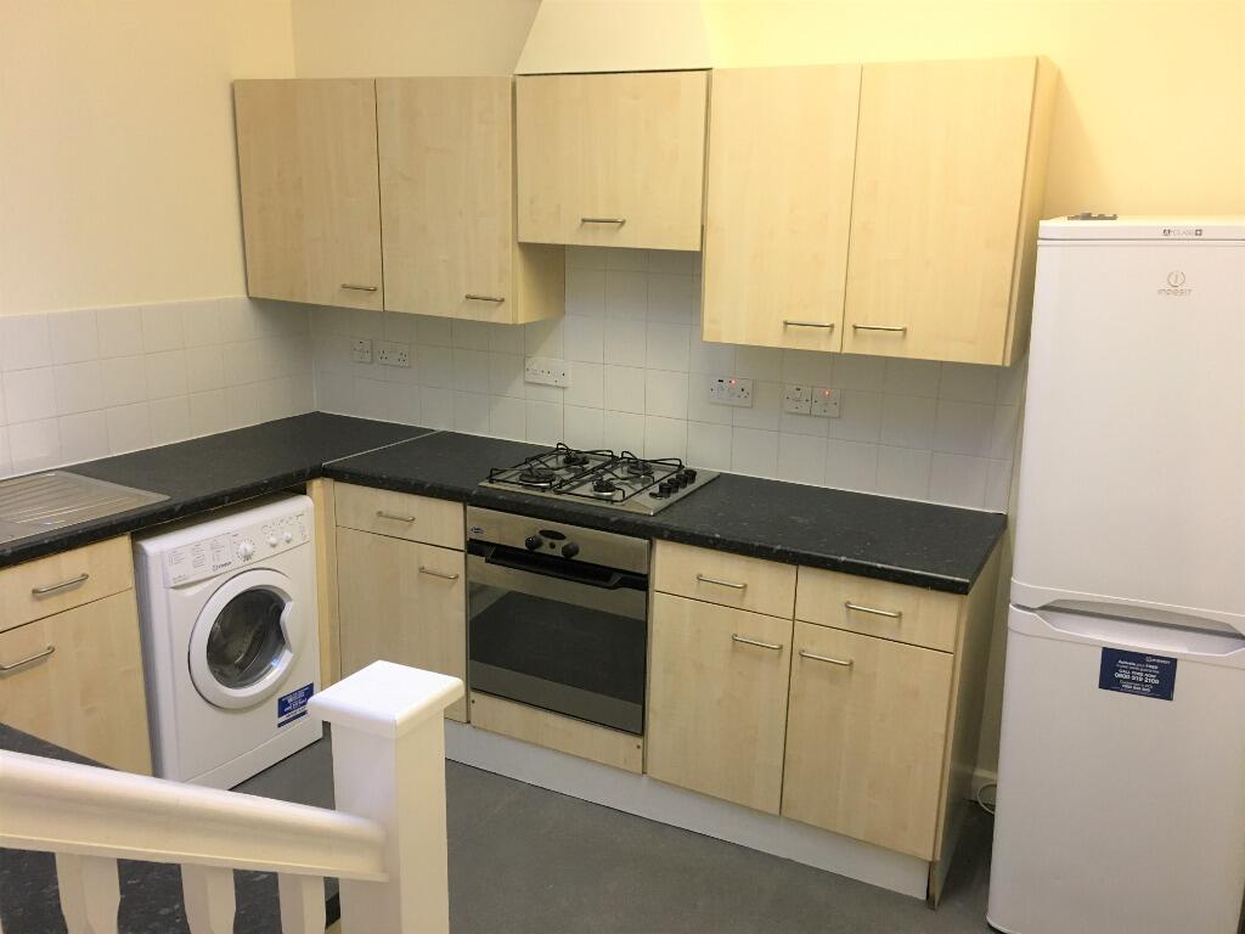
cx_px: 622
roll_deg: -1.4
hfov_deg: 61.7
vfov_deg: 48.2
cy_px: 467
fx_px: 1043
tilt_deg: -14.1
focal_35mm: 29
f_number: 2.2
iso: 125
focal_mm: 4.15
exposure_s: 1/33
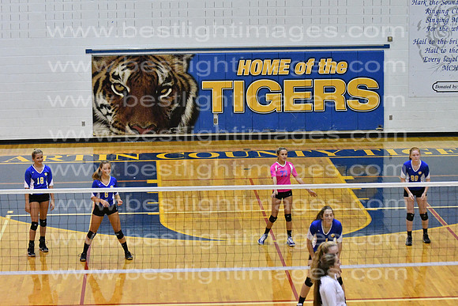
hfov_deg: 9.8
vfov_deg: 6.5
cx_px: 229
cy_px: 153
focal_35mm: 210
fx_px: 2672
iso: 8000
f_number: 4
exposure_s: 1/640
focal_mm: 140
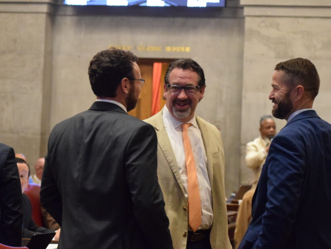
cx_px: 179
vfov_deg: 10.4
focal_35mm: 143
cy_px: 131
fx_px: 1368
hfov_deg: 13.8
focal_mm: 78
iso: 6400
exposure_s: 1/50
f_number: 4.8
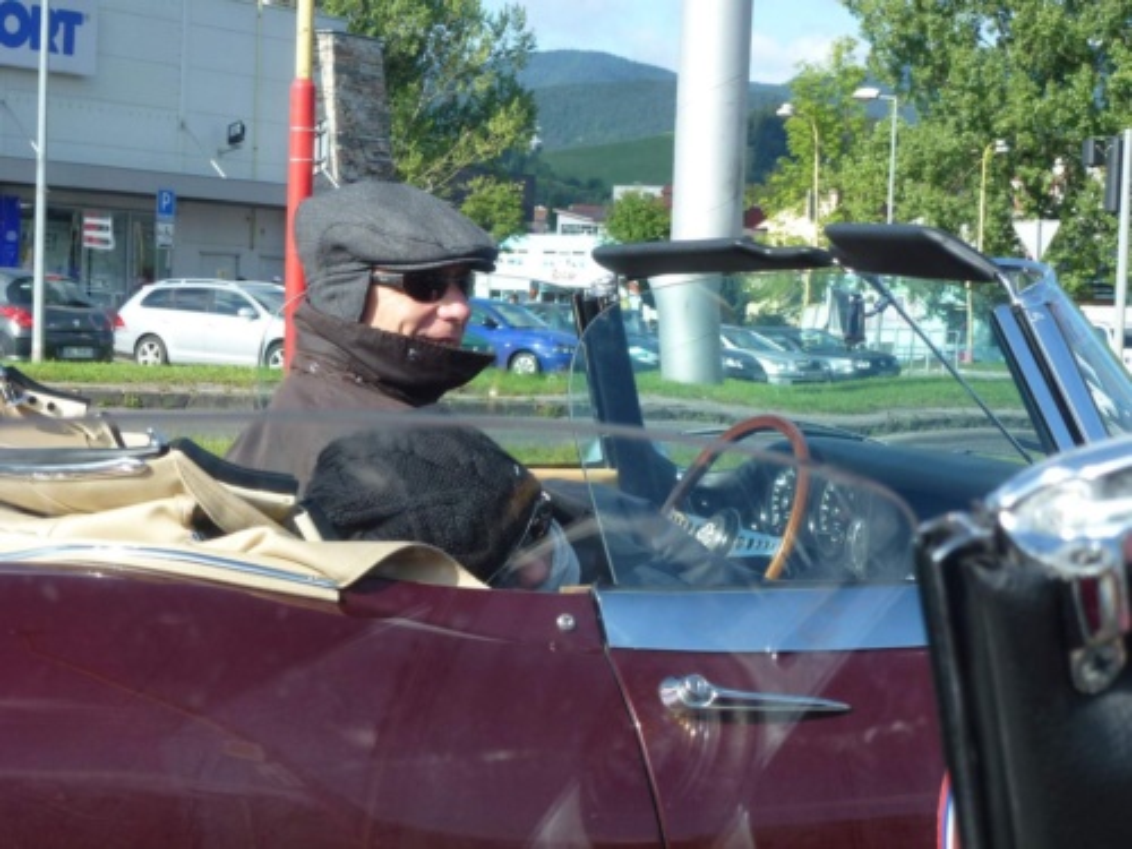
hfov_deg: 27.4
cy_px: 424
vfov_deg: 20.7
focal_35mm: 71
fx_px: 2322
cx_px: 566
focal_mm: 12.7
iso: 100
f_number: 4.7
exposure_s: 1/320
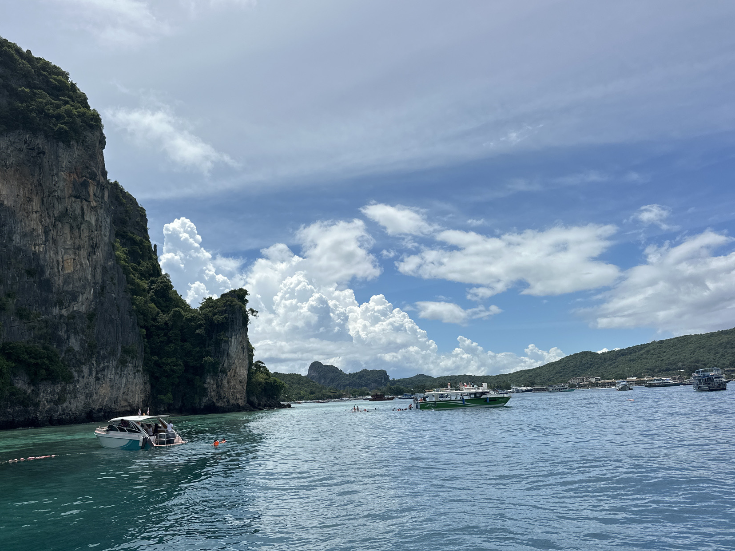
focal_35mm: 29
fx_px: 616
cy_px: 287
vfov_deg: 48.2
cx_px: 299
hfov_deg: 61.2
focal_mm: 6.86
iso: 80
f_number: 1.78
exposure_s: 1/9709
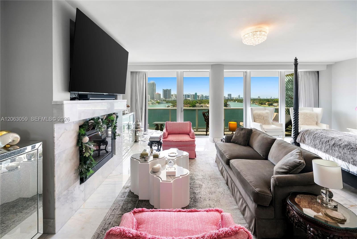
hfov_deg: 104.2
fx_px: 139
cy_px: 120
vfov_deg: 81.3
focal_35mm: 14
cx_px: 178
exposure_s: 1/160
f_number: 8
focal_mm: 14
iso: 200
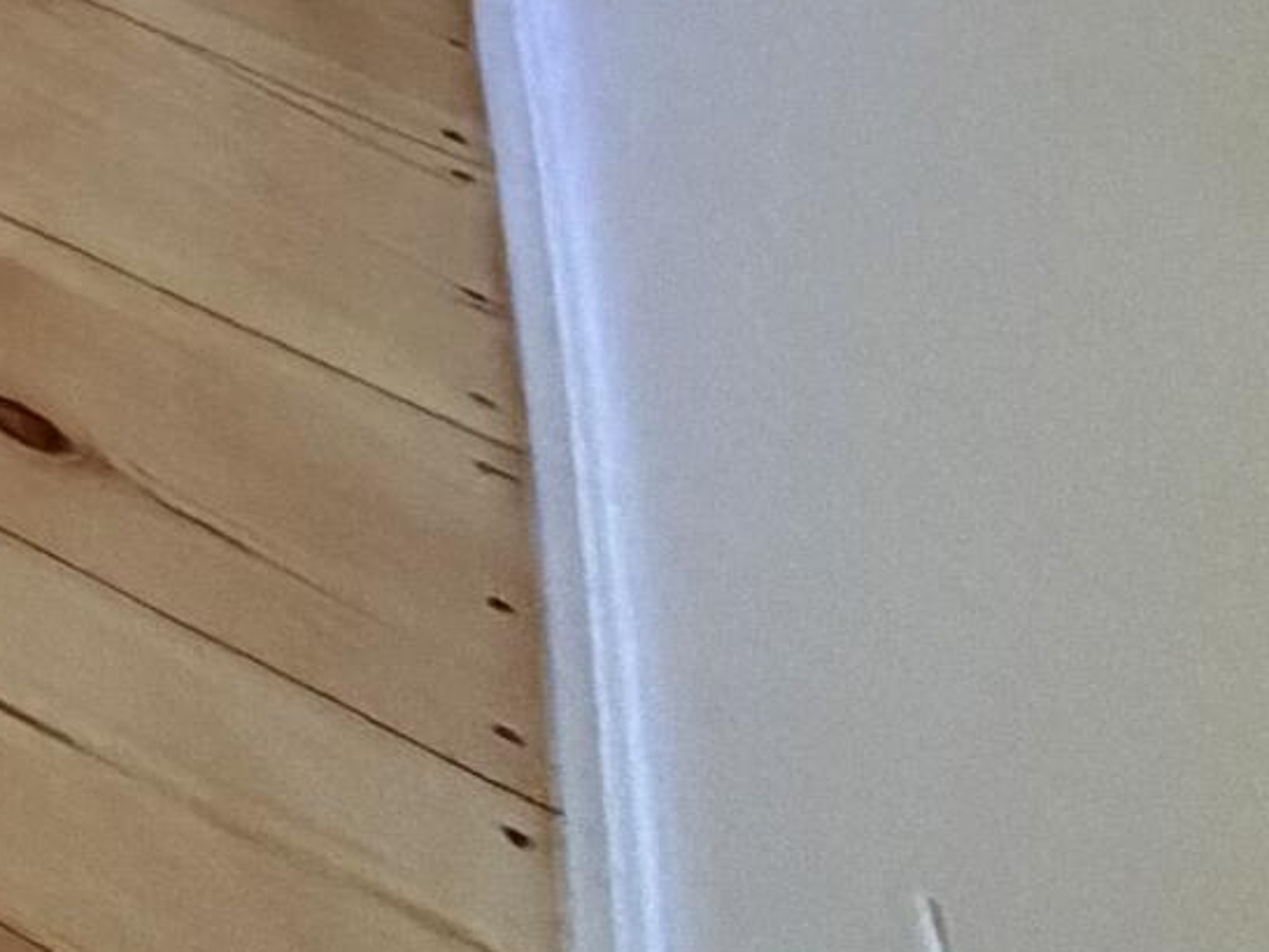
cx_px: -2051
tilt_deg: -15.0
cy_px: -1650
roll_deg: +1.0
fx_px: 2823
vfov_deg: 12.4
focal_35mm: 77
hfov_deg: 13.6
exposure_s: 1/60
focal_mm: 2.22
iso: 250
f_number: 2.2
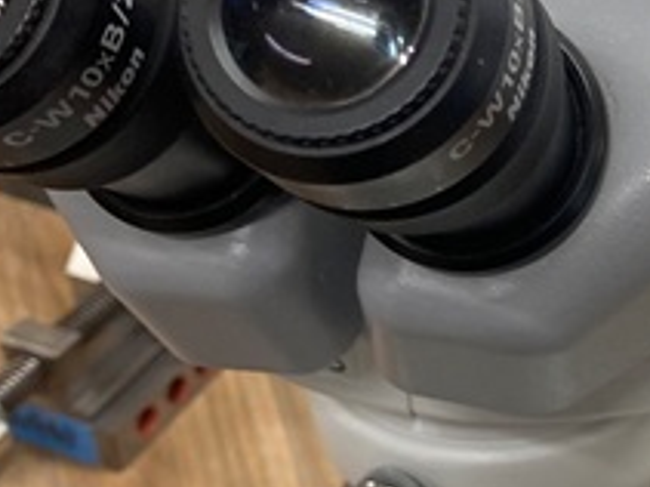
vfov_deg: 17.3
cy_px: 216
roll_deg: -1.0
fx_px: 1595
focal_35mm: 85
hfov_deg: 21.9
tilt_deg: -34.5
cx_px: 693
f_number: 1.8
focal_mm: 3.99
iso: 80
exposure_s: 1/60
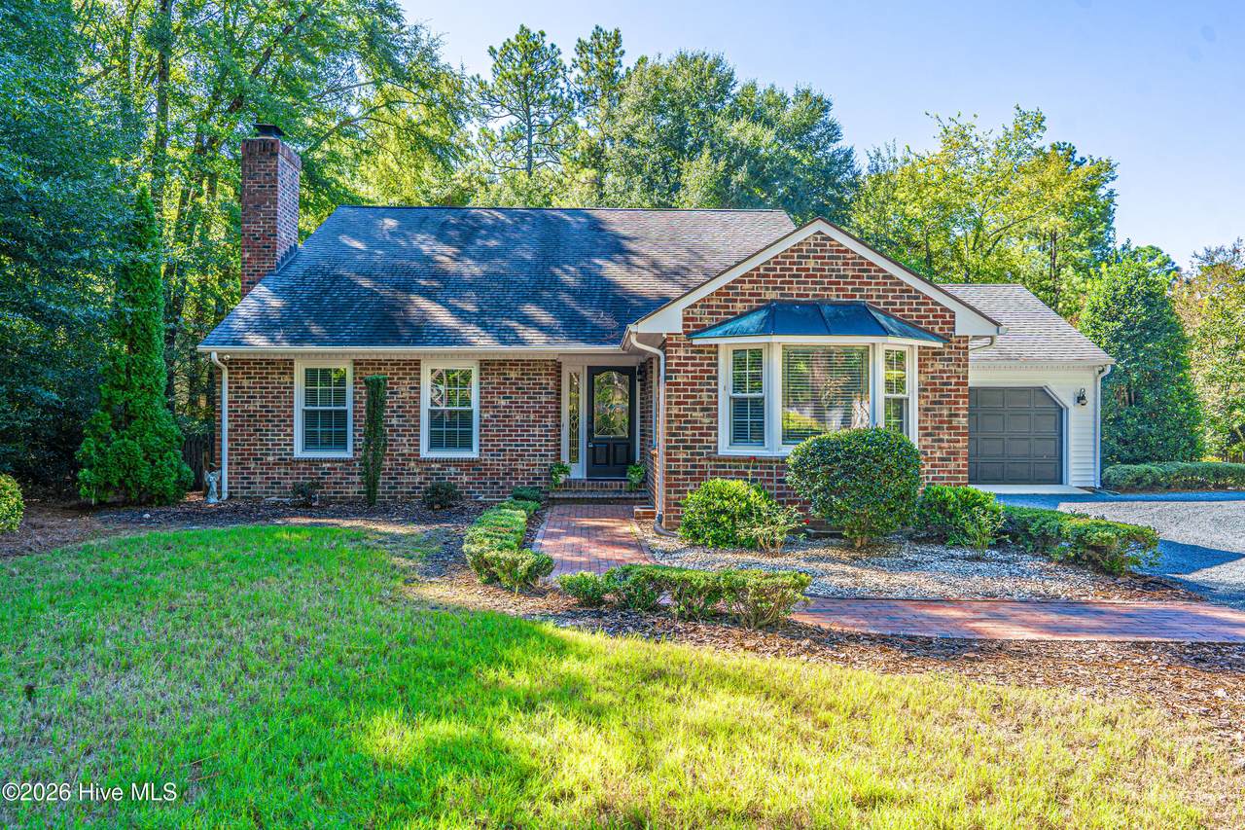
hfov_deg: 73.8
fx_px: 830
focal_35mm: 24
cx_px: 622
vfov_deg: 53.1
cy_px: 415
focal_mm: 24
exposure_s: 1/160
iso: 100
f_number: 5.6
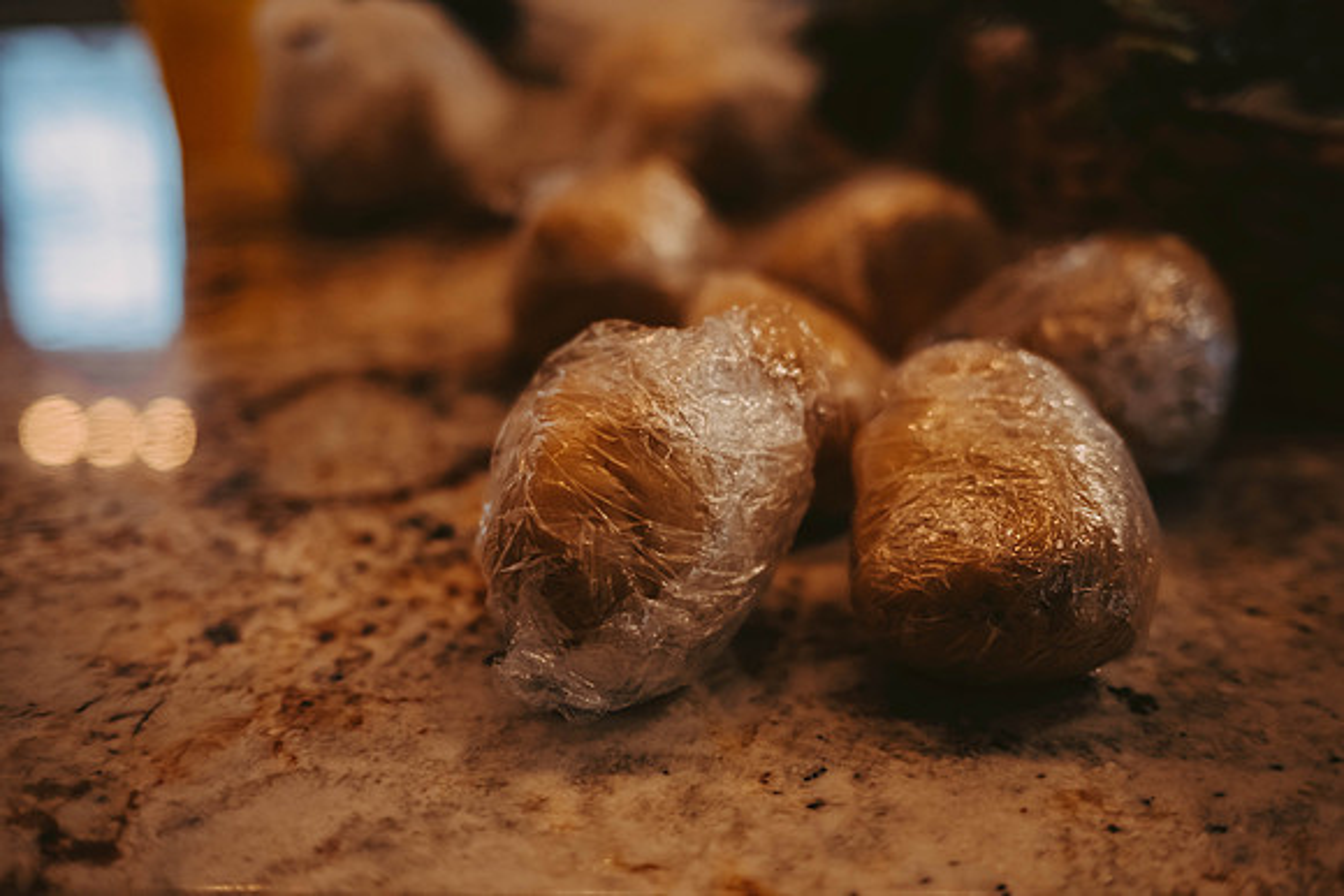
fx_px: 1494
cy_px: 448
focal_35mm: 40
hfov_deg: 48.4
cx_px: 672
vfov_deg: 33.4
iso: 2500
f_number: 2
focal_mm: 40
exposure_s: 1/640
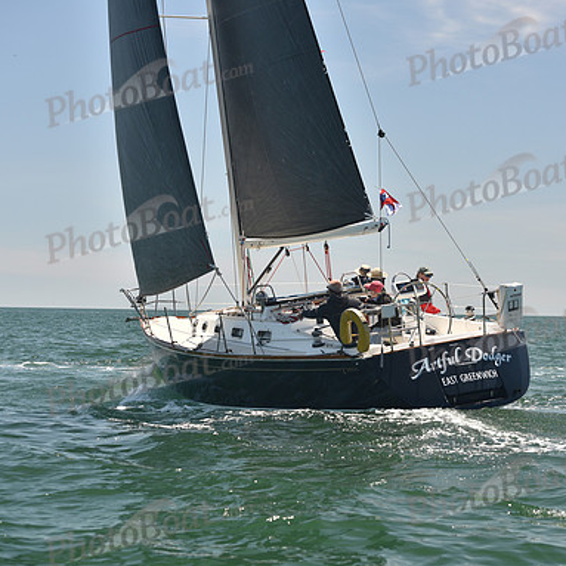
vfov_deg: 19.3
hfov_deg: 19.3
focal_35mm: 90
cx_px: 331
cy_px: 282
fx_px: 1665
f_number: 4.5
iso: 250
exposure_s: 1/800
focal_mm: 70
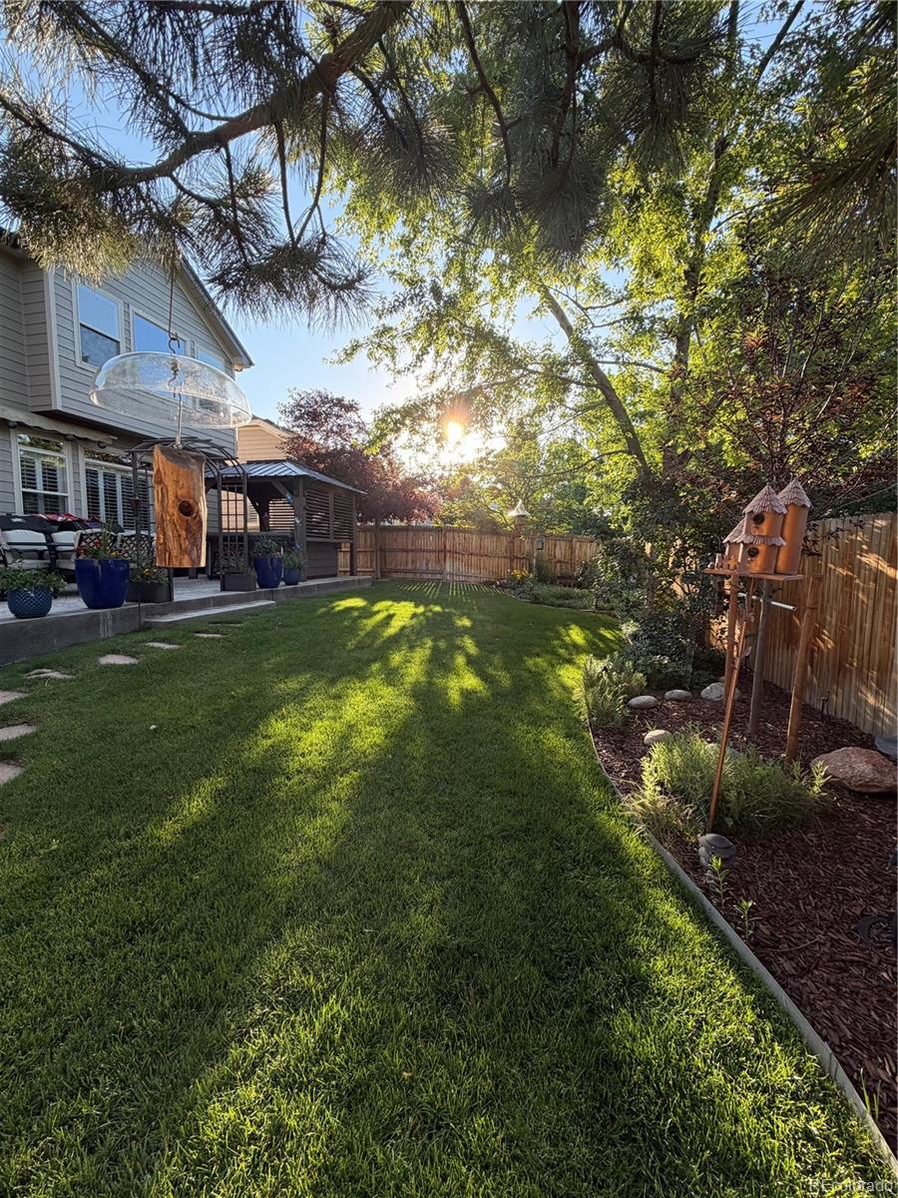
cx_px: 449
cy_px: 599
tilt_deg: -5.5
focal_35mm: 14
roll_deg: +0.0
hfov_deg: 85.7
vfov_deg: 102.1
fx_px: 484
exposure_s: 1/200
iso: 50
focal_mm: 2.22
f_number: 2.2
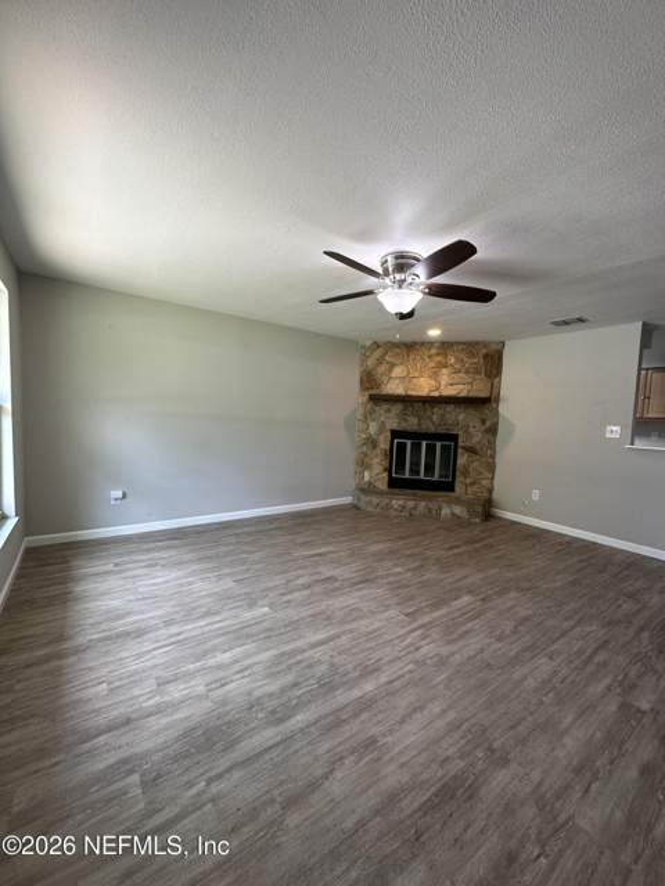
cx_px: 332
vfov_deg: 102.1
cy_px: 443
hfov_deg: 85.7
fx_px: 359
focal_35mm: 14
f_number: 2.2
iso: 125
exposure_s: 1/120
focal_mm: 2.22
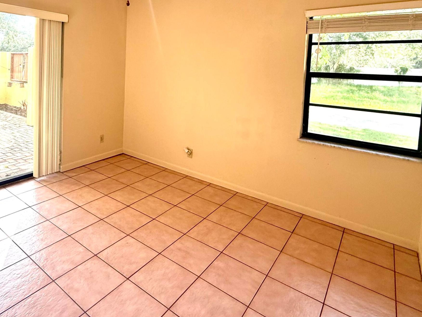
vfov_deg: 56.2
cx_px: 154
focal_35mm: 23
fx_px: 280
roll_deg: -2.8
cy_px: 82
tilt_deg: -1.7
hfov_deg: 72.5
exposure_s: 1/133
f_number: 2.2
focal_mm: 2.22
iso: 64
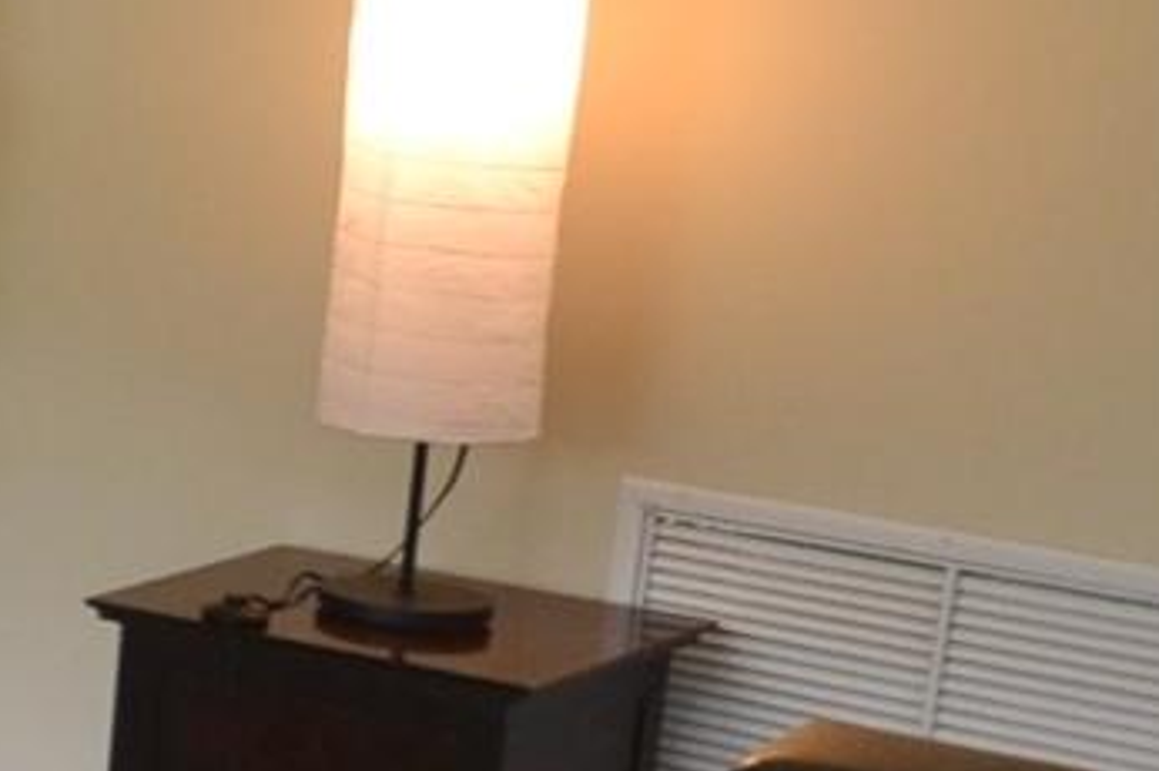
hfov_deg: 13.6
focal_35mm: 100
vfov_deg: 13.7
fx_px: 3216
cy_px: 402
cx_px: -1742
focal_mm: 10
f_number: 4
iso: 400
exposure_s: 1/60
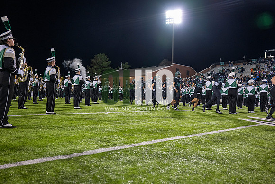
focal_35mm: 31
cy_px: 92
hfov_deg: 60.3
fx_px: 237
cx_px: 138
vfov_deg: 42.3
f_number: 3.2
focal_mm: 31
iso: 1250
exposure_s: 1/500
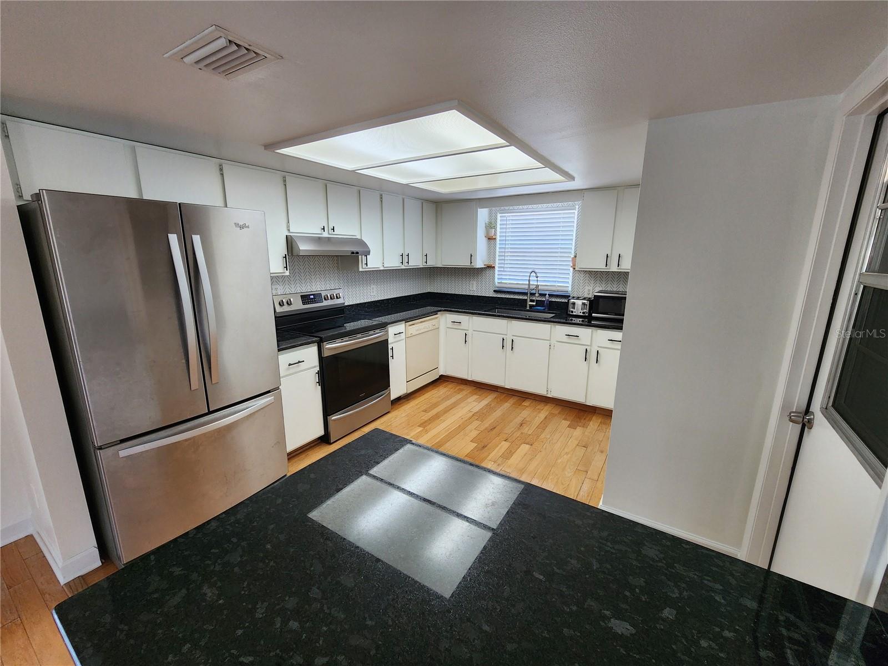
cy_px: 333
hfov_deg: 106.2
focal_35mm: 13
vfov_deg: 89.9
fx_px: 333
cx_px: 444
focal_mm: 2.2
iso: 160
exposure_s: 1/60
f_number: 2.2
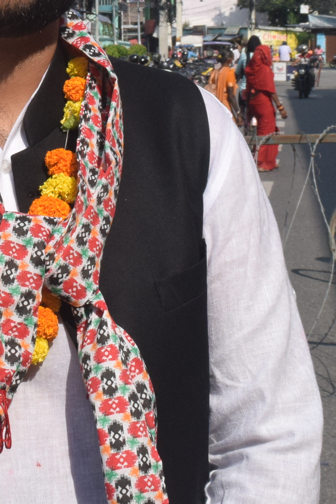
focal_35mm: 100
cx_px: -83
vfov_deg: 20.0
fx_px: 1400
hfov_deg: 13.3
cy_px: 46
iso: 800
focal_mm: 22
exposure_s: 1/1000
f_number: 16
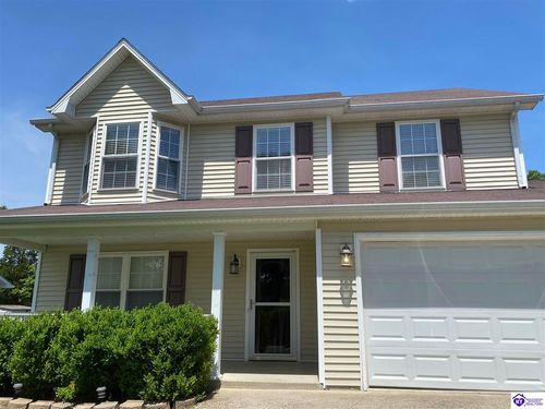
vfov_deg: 53.1
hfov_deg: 67.3
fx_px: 409
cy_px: 204
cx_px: 272
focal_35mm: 26
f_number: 1.8
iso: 32
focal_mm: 4.25
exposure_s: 1/3040
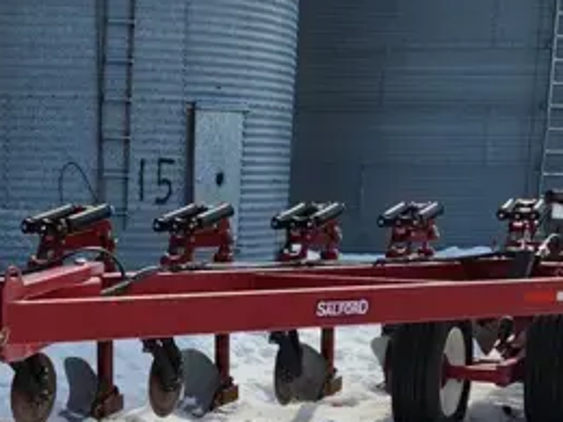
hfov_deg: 22.3
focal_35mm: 85
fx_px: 1382
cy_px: 357
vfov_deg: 17.2
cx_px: 30
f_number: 1.8
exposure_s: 1/3531
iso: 20
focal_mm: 5.4
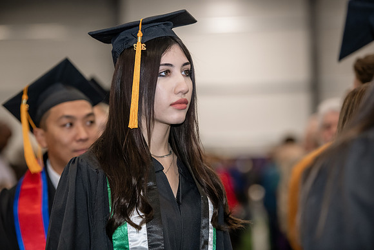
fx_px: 1403
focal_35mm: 135
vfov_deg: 10.2
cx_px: 187
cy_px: 125
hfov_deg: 15.2
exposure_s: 1/200
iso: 2000
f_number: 3.2
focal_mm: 135
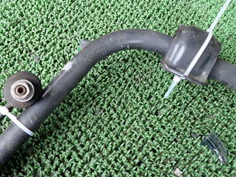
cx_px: 103
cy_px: 93
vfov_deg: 35.9
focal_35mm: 40
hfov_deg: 46.7
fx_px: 273
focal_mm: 4.5
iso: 160
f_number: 2
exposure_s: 1/125
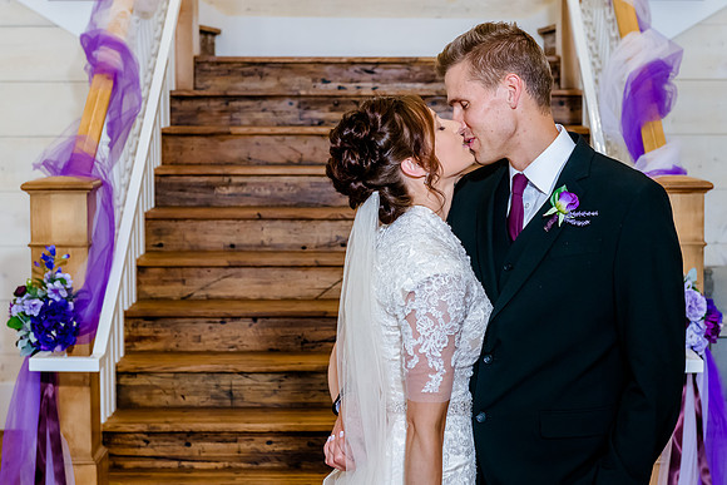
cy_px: 199
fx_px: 1706
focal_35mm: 84
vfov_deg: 16.2
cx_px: 415
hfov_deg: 24.0
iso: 2500
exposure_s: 1/200
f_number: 6.3
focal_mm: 70
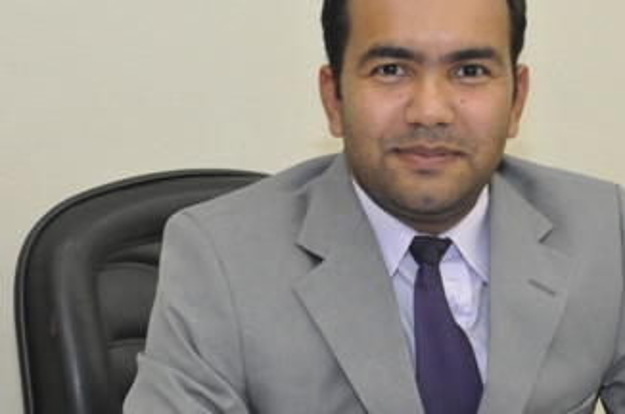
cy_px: 201
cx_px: 381
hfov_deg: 26.3
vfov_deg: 17.6
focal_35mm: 77
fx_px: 1334
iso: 2500
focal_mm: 30
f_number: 7.1
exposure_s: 1/40
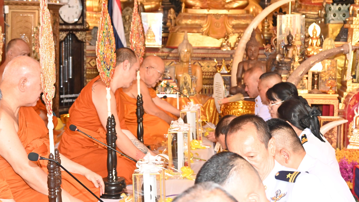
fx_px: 666
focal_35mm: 70
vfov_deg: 17.2
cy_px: 101
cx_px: 180
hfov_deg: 30.2
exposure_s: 1/100
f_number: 5.3
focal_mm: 44
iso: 4000
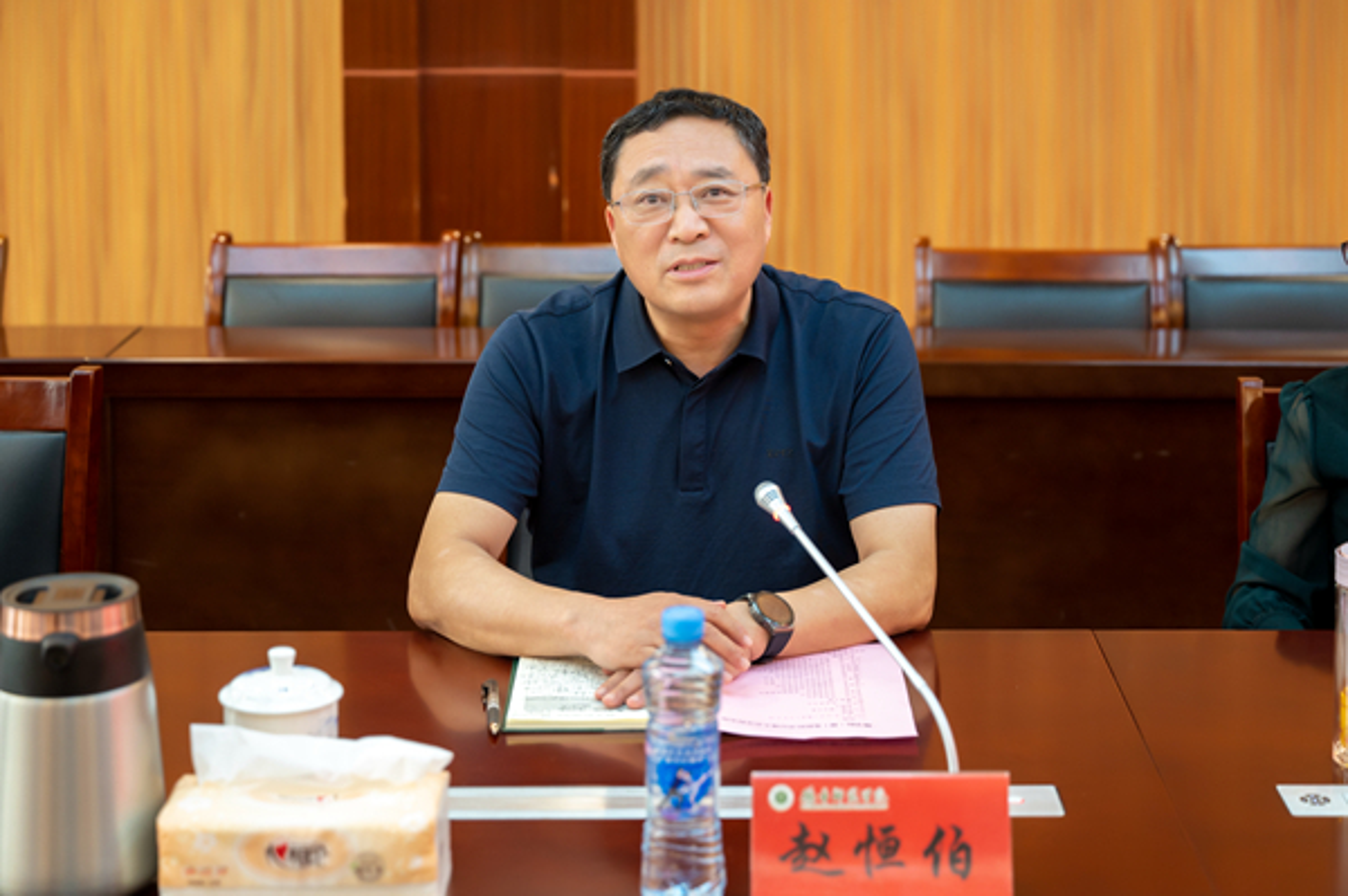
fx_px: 2619
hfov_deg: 28.9
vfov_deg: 19.4
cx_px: 674
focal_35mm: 70
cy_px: 448
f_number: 3.5
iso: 1000
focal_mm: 70
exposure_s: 1/125
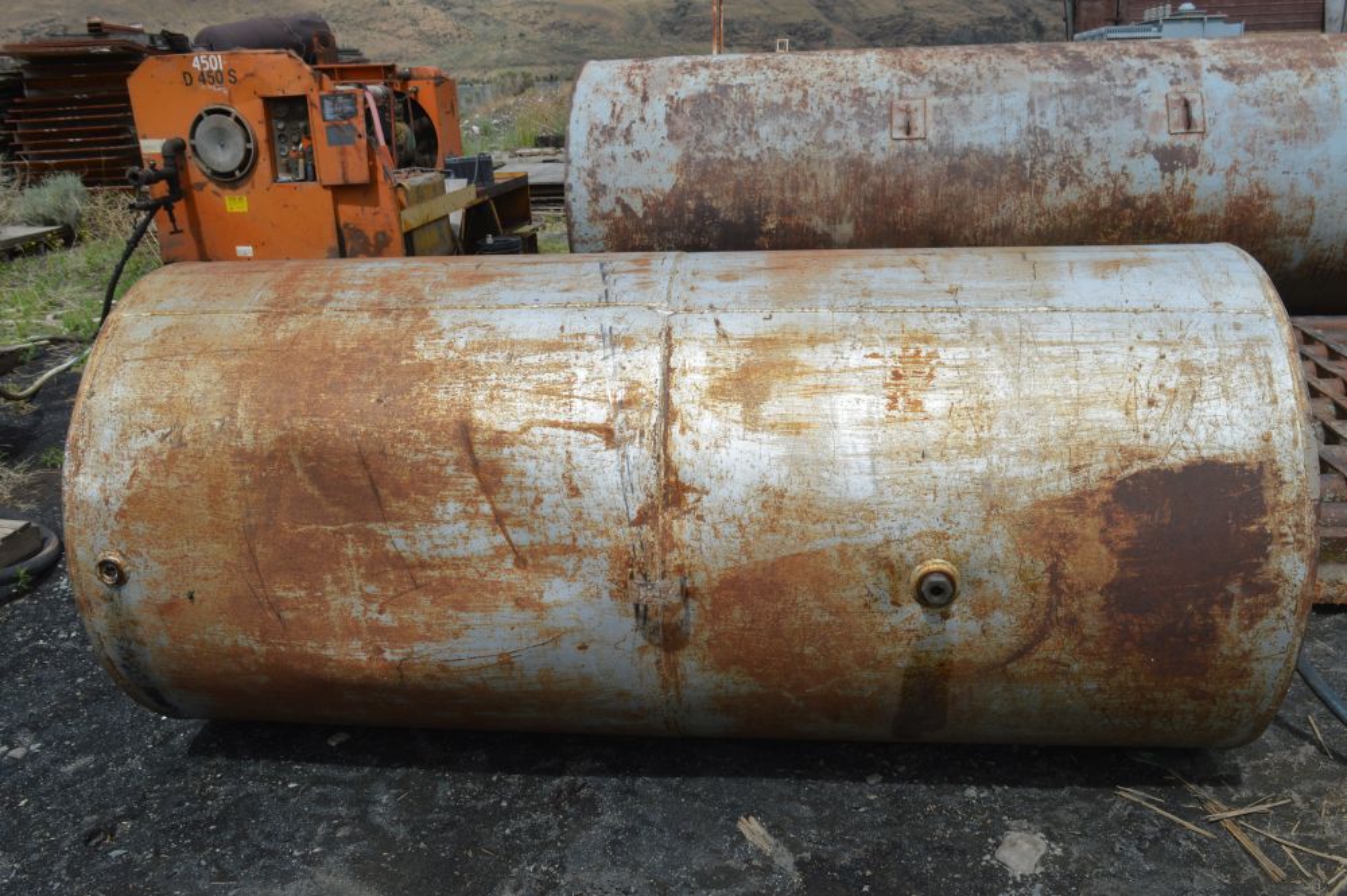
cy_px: 448
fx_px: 1122
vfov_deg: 43.5
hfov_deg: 62.0
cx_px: 674
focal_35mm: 30
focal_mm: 20
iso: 100
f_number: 9
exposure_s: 1/320
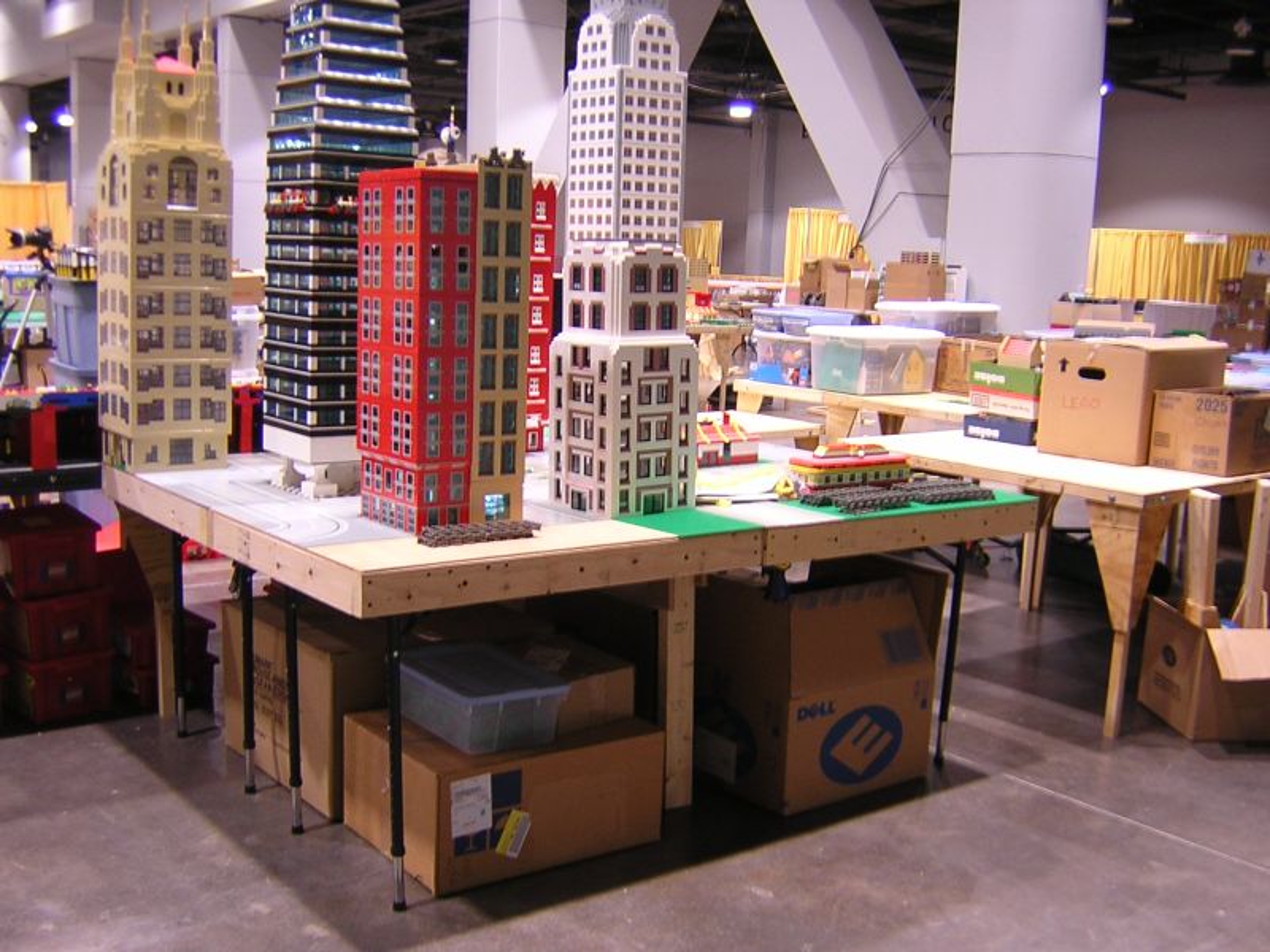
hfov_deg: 51.4
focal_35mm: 36
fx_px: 1321
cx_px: 635
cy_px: 476
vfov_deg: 39.7
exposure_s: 1/3.5
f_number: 2.6
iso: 131
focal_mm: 4.7
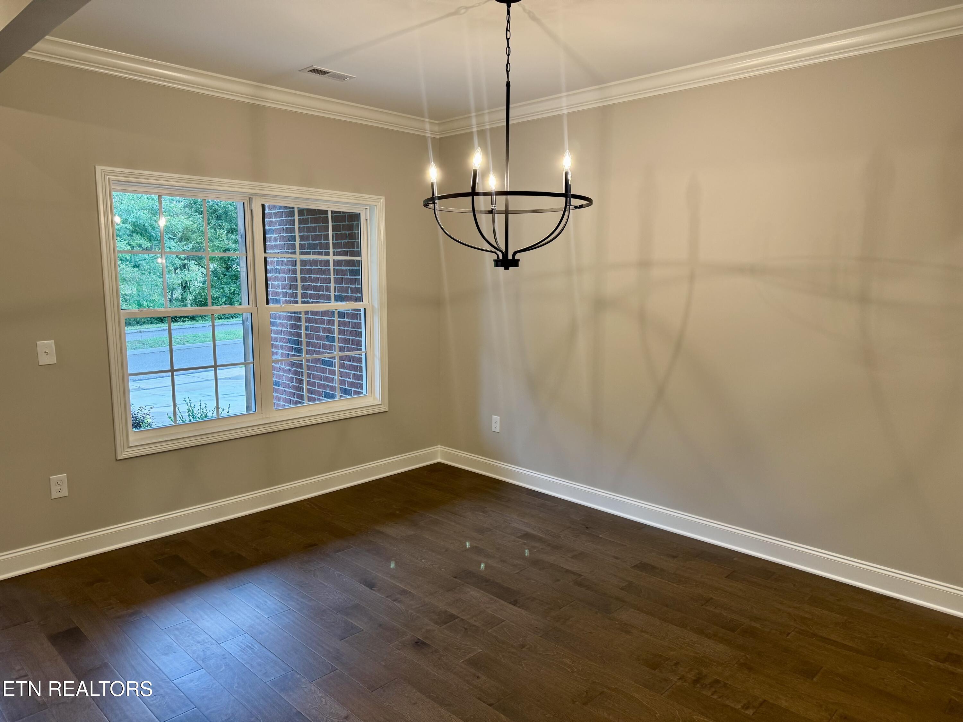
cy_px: 361
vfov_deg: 56.8
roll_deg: +0.4
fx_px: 668
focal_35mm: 24
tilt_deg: -7.2
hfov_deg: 71.6
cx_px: 482
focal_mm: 6.76
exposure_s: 1/60
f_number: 1.78
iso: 160
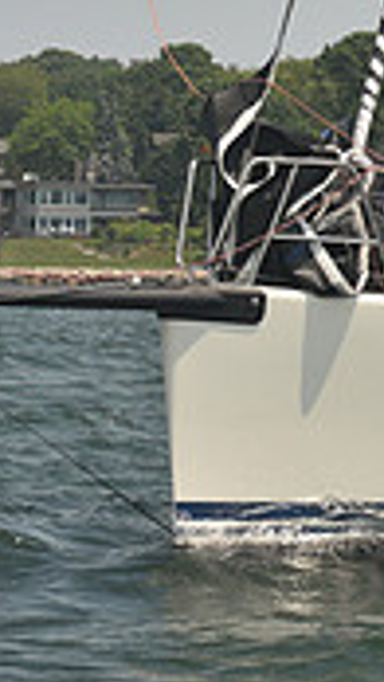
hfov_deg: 4.8
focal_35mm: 244
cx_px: 1085
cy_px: 284
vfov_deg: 8.8
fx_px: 4413
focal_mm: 70
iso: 250
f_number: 6.3
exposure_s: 1/640
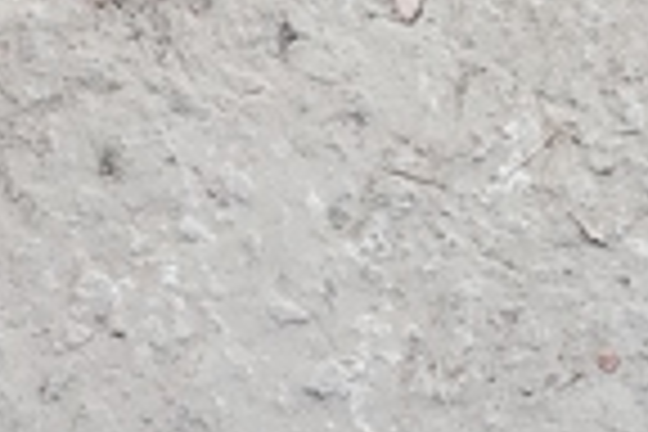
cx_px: 338
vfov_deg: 11.3
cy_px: 452
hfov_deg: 17.1
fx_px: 2160
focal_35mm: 120
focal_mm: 4.3
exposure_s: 1/60
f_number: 2.4
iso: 250
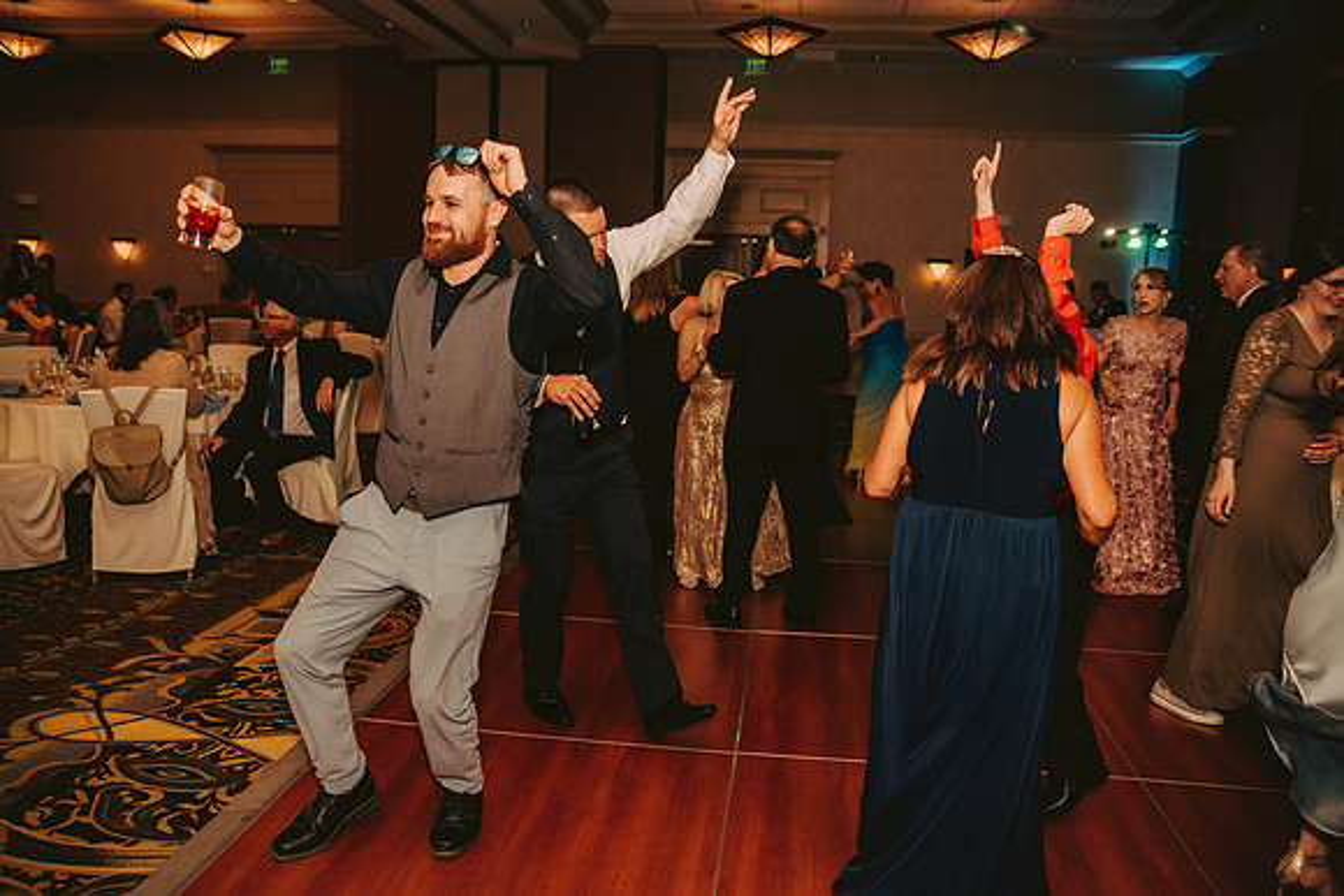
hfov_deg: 65.5
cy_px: 448
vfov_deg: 46.4
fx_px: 1046
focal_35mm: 28
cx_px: 672
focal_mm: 28
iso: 500
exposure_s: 1/60
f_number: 2.8
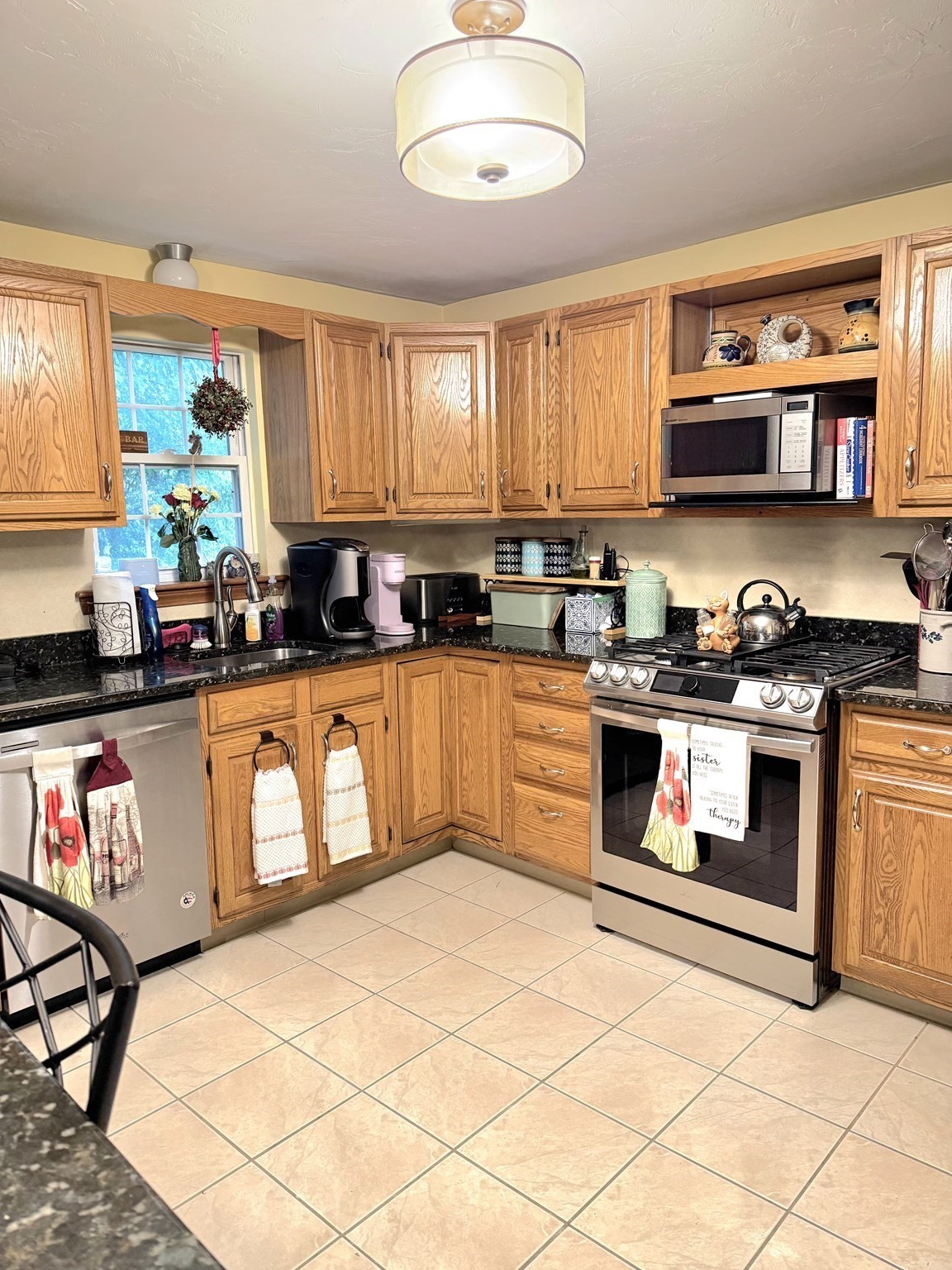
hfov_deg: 56.8
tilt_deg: -6.8
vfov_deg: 71.6
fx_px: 880
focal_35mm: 24
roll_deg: +0.3
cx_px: 476
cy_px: 635
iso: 320
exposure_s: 1/60.2
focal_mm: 6.76
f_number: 1.78
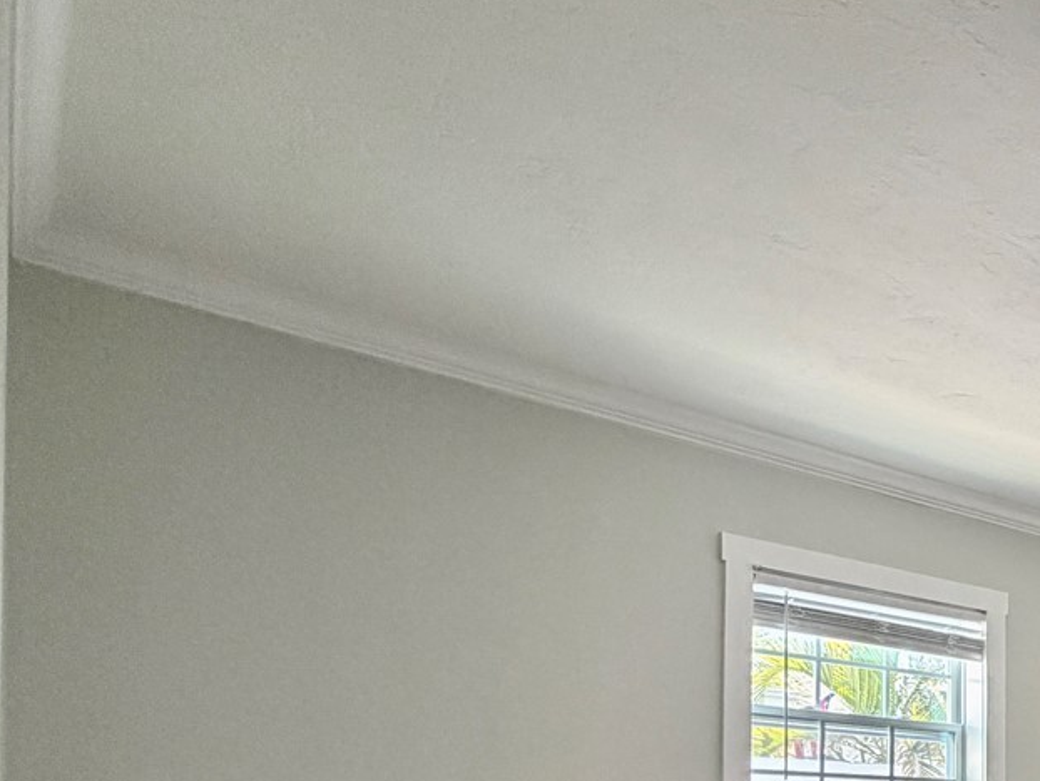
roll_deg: -0.2
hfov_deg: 36.1
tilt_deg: -0.5
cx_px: 1321
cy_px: 833
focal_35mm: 36
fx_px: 1082
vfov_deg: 34.8
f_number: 2.2
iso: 320
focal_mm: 2.22
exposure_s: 1/60
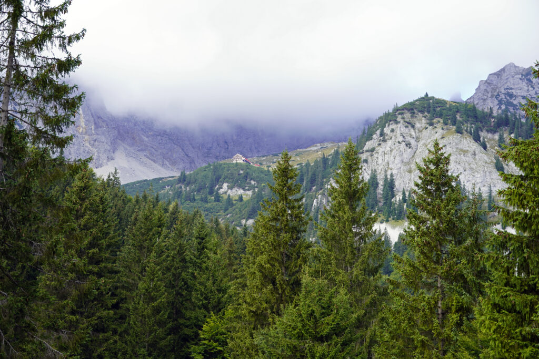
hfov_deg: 27.0
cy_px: 180
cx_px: 270
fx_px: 1123
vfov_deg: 18.2
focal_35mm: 75
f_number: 5.6
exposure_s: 1/100
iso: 100
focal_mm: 50
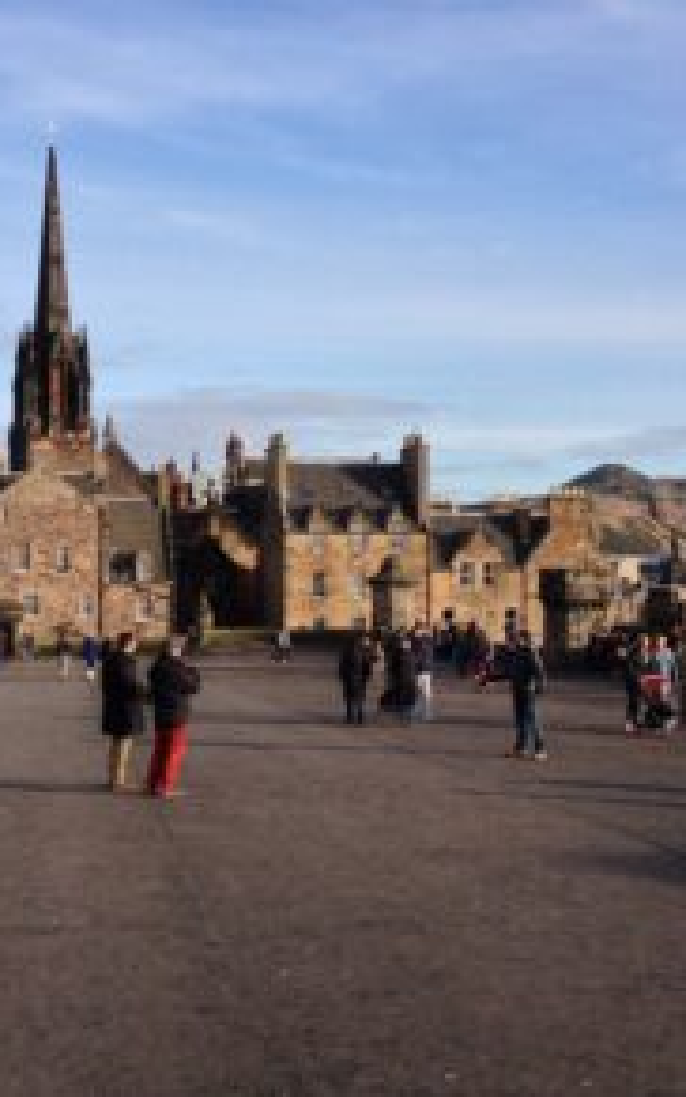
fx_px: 1525
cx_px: 294
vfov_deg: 39.6
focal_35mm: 51
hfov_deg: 25.3
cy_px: 535
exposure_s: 1/1022
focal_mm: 4.28
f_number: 2.4
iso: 50
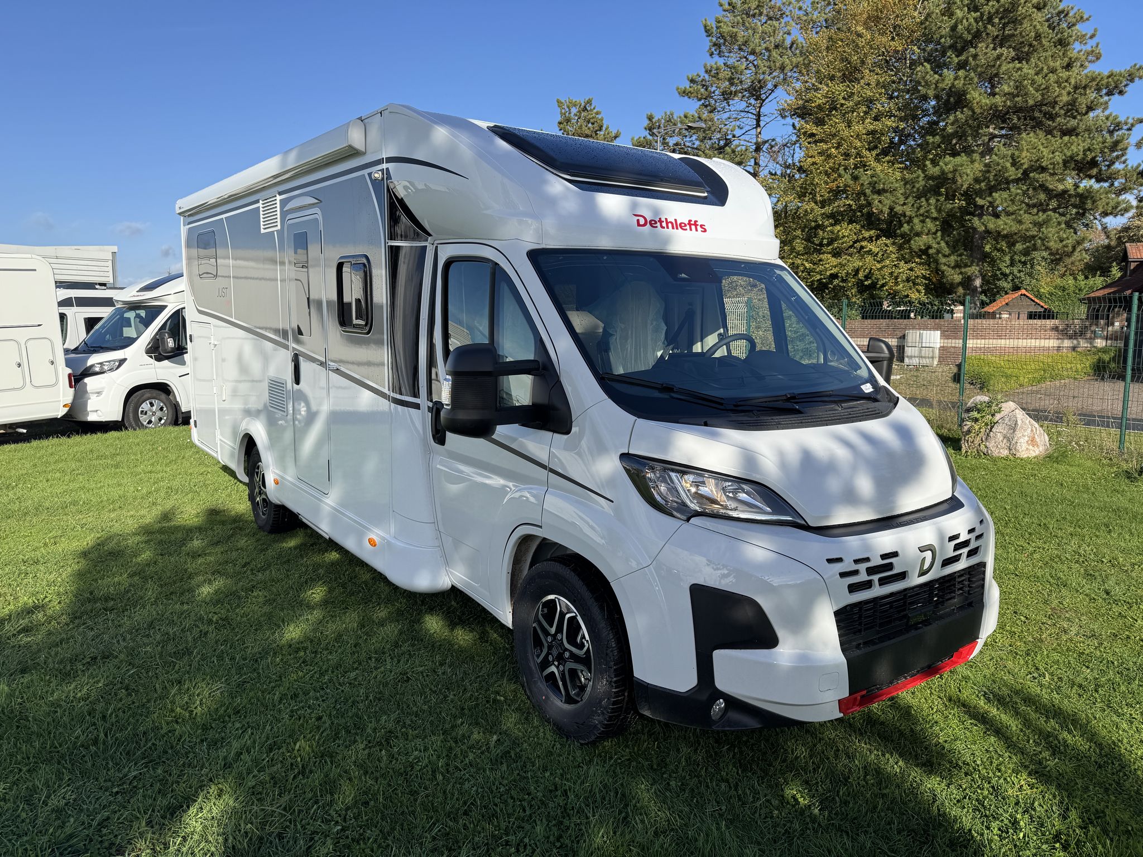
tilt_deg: -6.3
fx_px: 792
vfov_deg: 56.8
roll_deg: -0.4
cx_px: 572
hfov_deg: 71.6
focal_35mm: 24
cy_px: 428
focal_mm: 6.76
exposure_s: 1/3597
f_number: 1.78
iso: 80
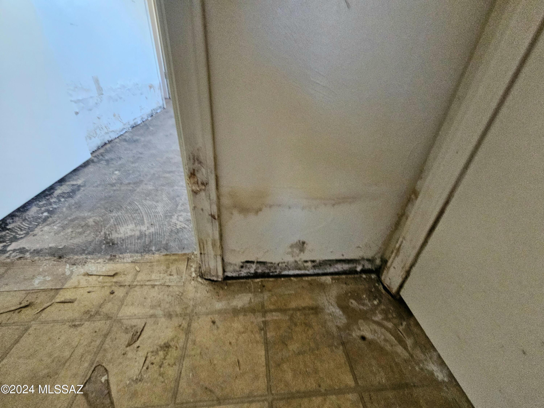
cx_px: 272
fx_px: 204
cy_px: 204
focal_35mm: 13
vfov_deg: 89.9
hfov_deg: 106.2
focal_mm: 2.2
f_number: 2.2
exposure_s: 1/30
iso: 500
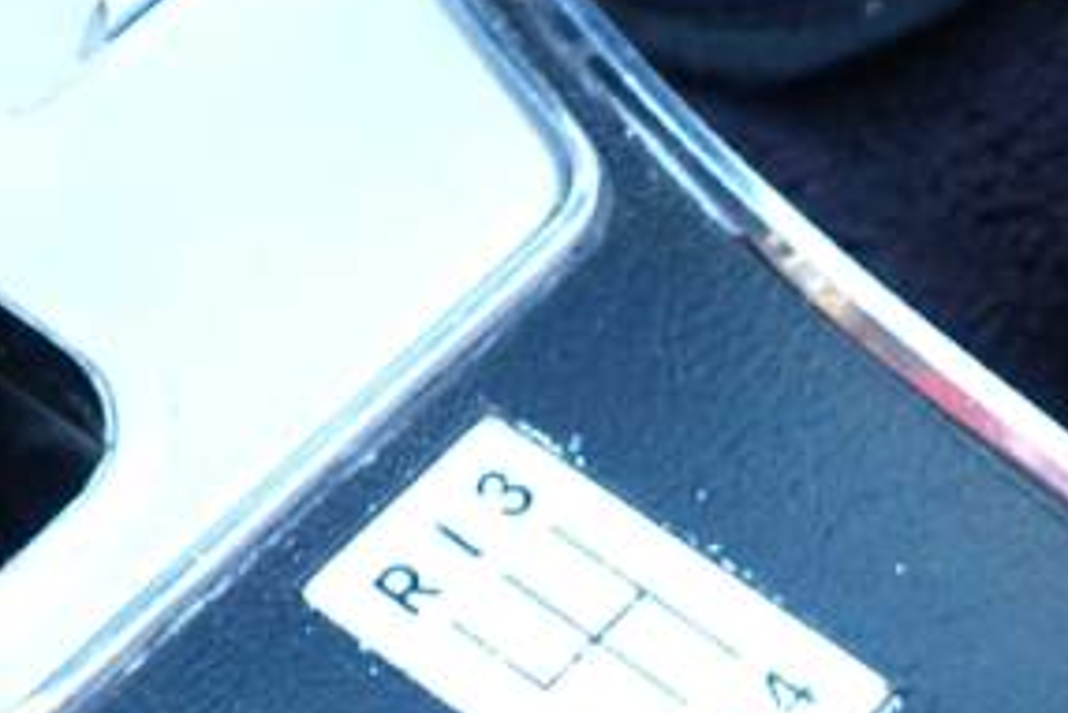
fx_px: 4541
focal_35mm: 153
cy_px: -351
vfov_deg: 8.8
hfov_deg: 13.1
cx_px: -119
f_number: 2.8
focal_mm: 14.1
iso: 125
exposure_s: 1/40
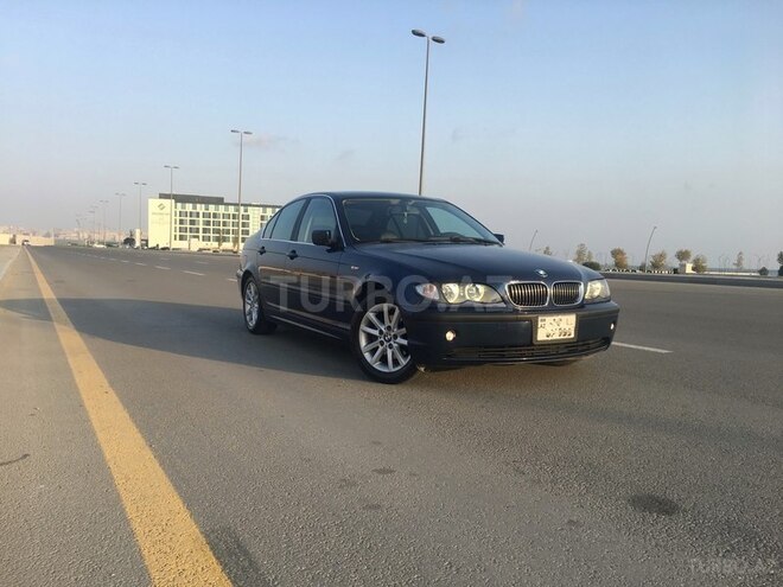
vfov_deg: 48.2
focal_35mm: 29
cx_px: 392
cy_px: 294
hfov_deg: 61.7
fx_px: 656
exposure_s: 1/615
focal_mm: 4.15
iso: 25
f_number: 2.2
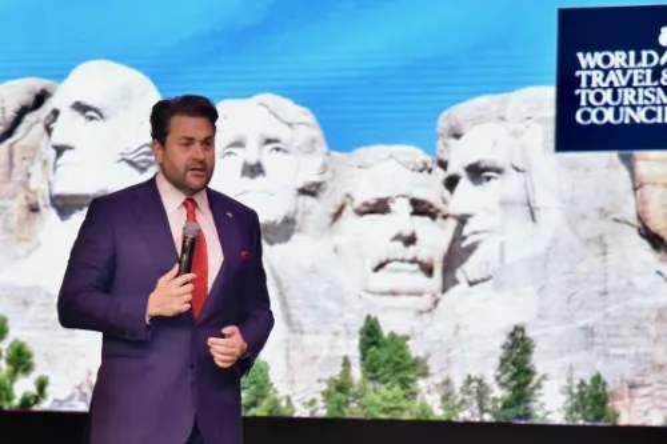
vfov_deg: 11.4
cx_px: 334
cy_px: 222
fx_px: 2222
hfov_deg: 17.1
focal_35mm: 120
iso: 800
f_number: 5.6
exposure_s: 1/100
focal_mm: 120
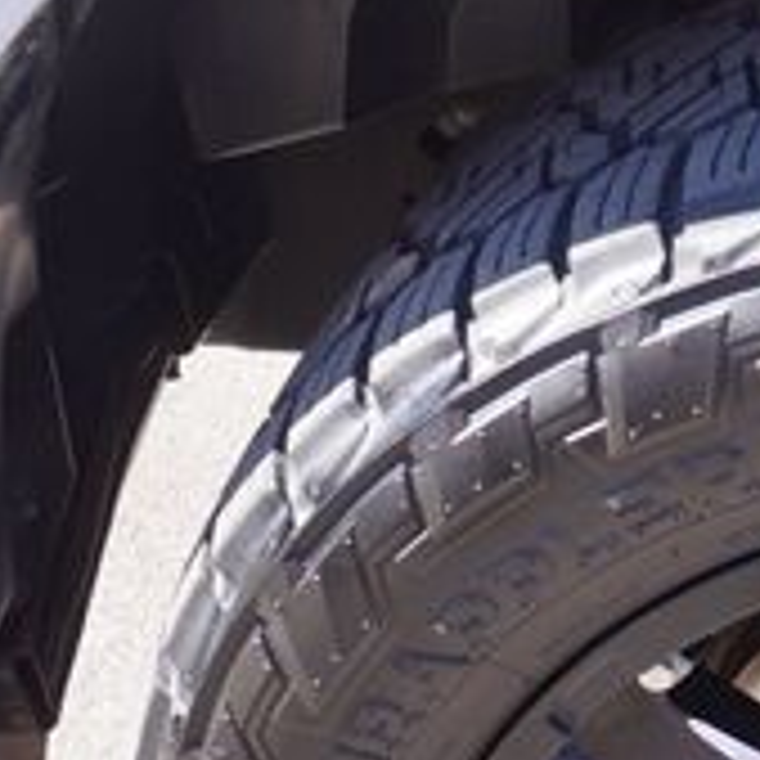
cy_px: 693
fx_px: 1913
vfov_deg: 21.9
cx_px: 967
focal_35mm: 77
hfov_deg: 20.6
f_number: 5.6
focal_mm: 16
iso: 100
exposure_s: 1/80
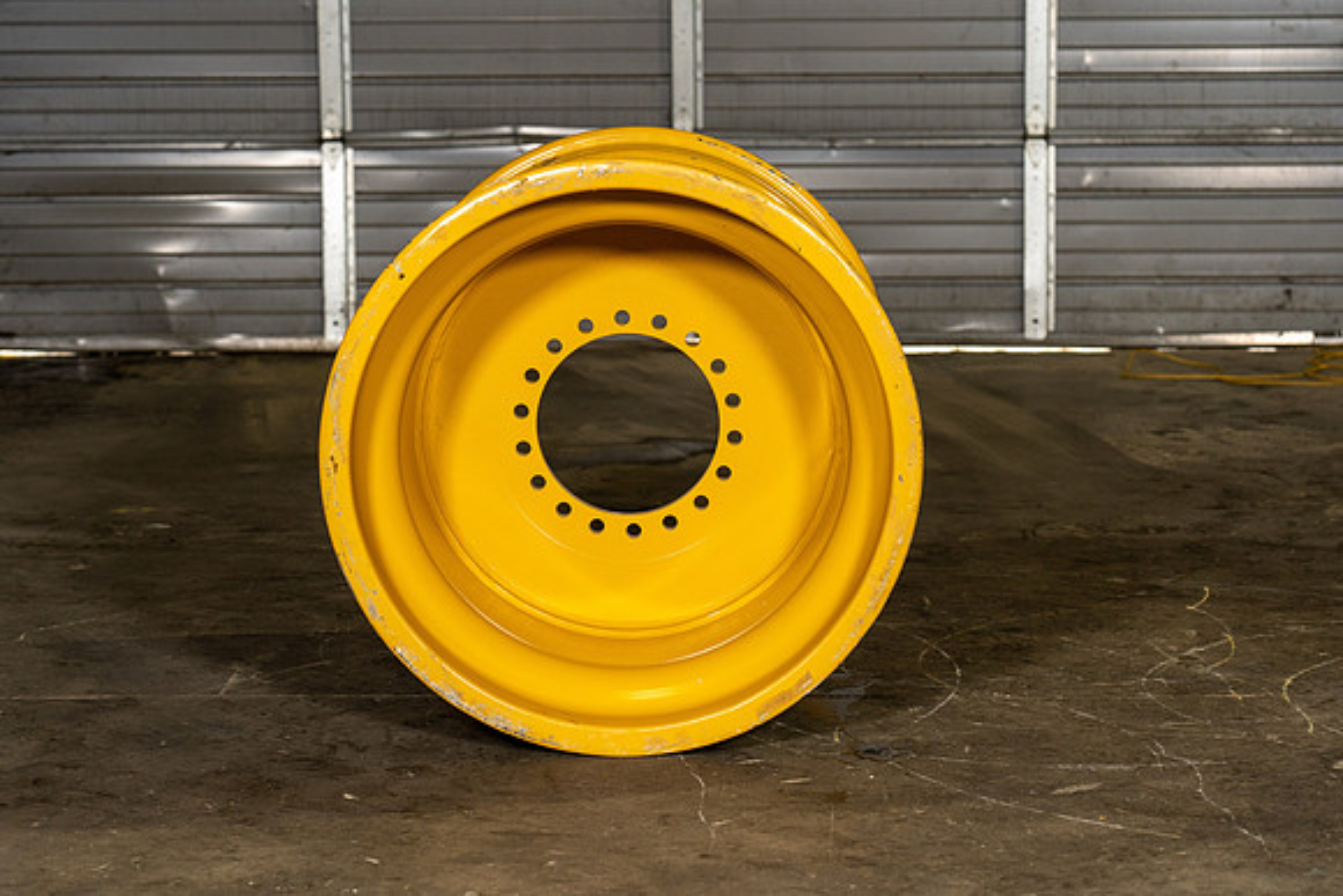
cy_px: 448
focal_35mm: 104
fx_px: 3881
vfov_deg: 13.2
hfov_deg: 19.6
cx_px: 672
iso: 800
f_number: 5.6
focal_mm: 104
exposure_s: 1/125
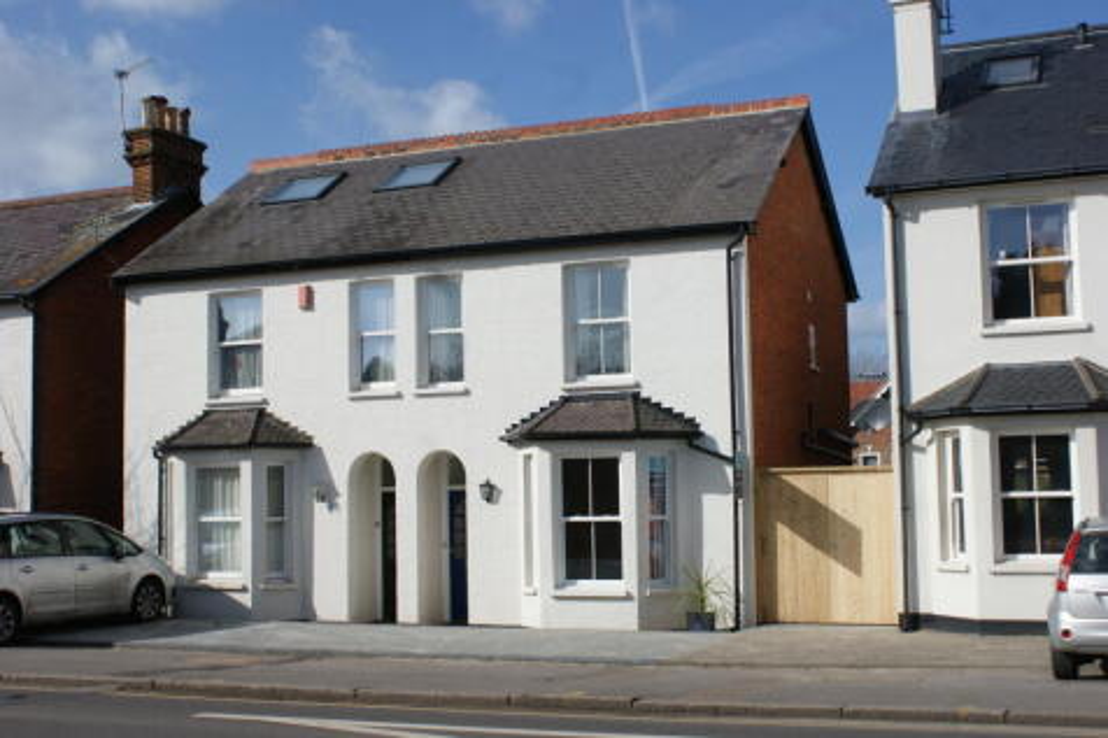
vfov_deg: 31.9
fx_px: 1292
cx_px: 554
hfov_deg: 46.4
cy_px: 369
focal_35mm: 42
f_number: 9
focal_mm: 28
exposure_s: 1/320
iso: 100
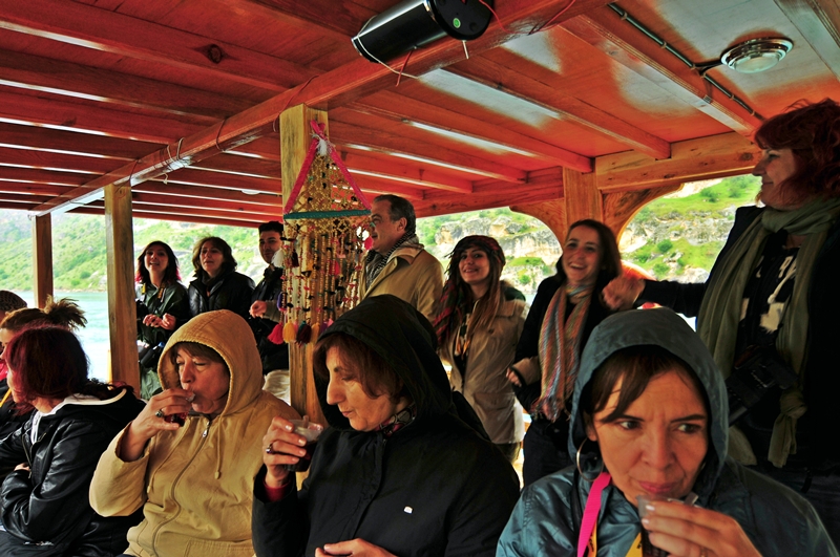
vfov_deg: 50.3
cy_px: 278
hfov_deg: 70.5
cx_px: 420
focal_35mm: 26
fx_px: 594
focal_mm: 17
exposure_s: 1/60
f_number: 4
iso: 200
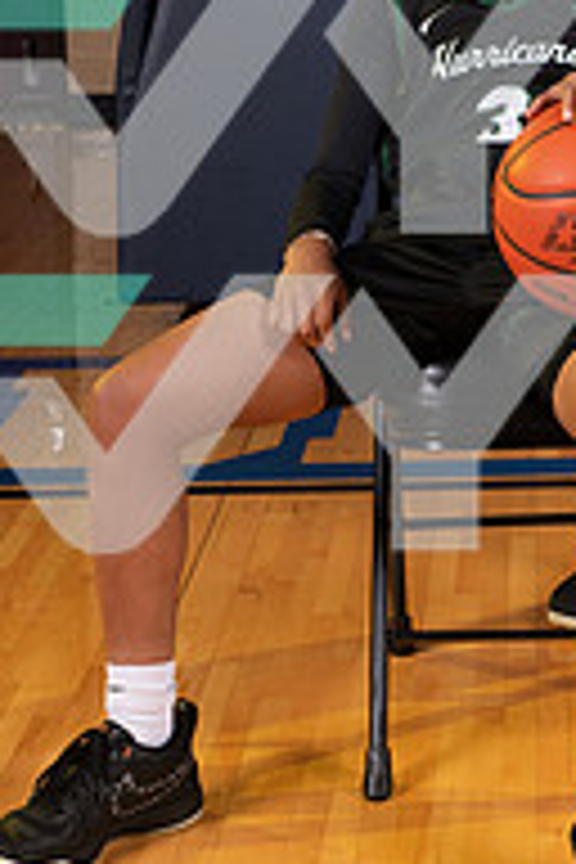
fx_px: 2592
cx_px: 554
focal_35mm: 108
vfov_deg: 18.6
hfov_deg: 12.6
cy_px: 99
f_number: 7.1
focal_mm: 46
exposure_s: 1/320
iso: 320
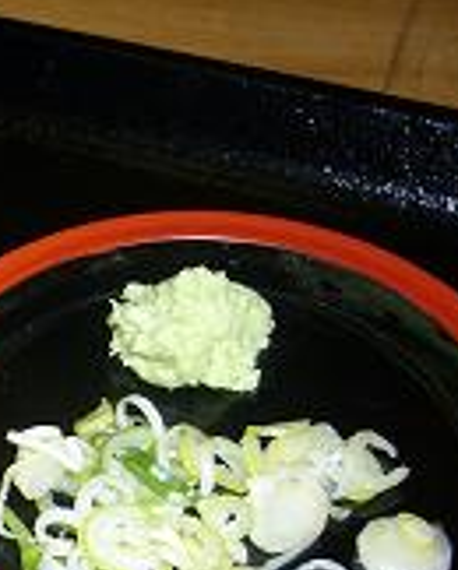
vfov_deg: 21.3
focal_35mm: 89
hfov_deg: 15.7
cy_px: 420
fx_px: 1505
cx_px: -266
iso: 100
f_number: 2.8
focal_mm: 5.8
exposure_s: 1/60
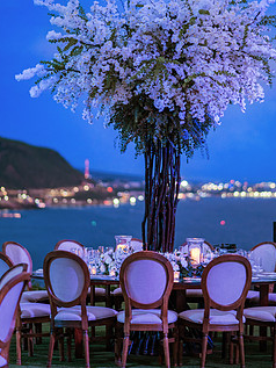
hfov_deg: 12.8
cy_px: 140
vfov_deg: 16.9
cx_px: 165
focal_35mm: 116
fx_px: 1232
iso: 1600
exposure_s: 1/100
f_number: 1.8
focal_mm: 85
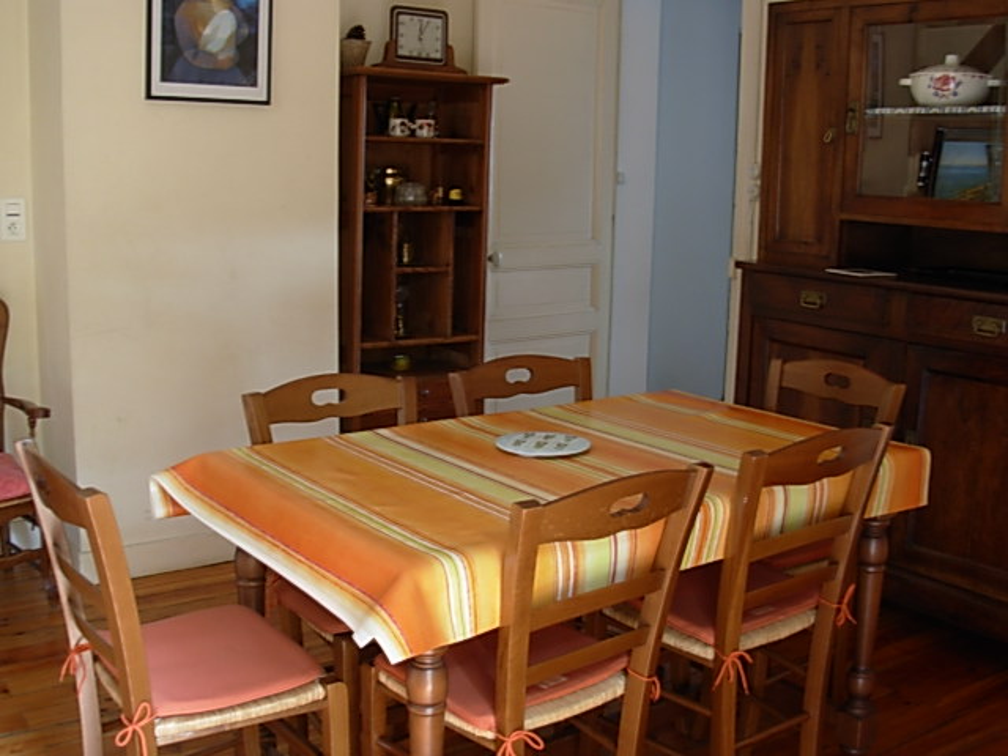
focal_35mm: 38
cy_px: 378
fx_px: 1107
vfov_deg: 37.7
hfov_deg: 49.0
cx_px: 504
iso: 50
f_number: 2.9
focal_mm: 6.3
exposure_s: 1/4.2
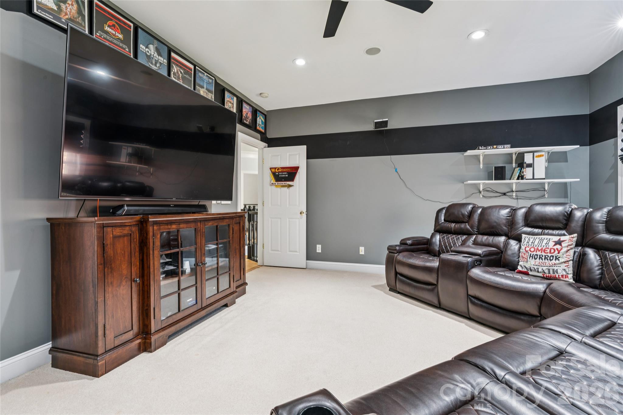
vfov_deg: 71.4
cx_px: 312
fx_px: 289
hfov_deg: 94.3
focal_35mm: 17
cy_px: 208
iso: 100
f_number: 13
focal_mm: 16.7
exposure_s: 4
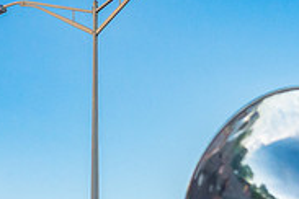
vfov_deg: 8.8
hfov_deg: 13.3
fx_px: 1271
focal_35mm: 153
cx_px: 33
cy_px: 293
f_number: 6.3
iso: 1250
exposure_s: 1/2500
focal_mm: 46
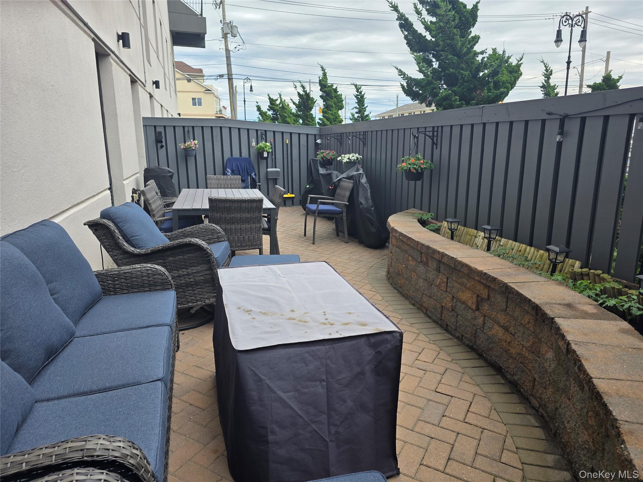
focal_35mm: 23
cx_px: 322
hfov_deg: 73.9
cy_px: 241
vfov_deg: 58.9
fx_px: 427
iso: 80
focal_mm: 6.3
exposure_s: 1/1461
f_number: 1.7
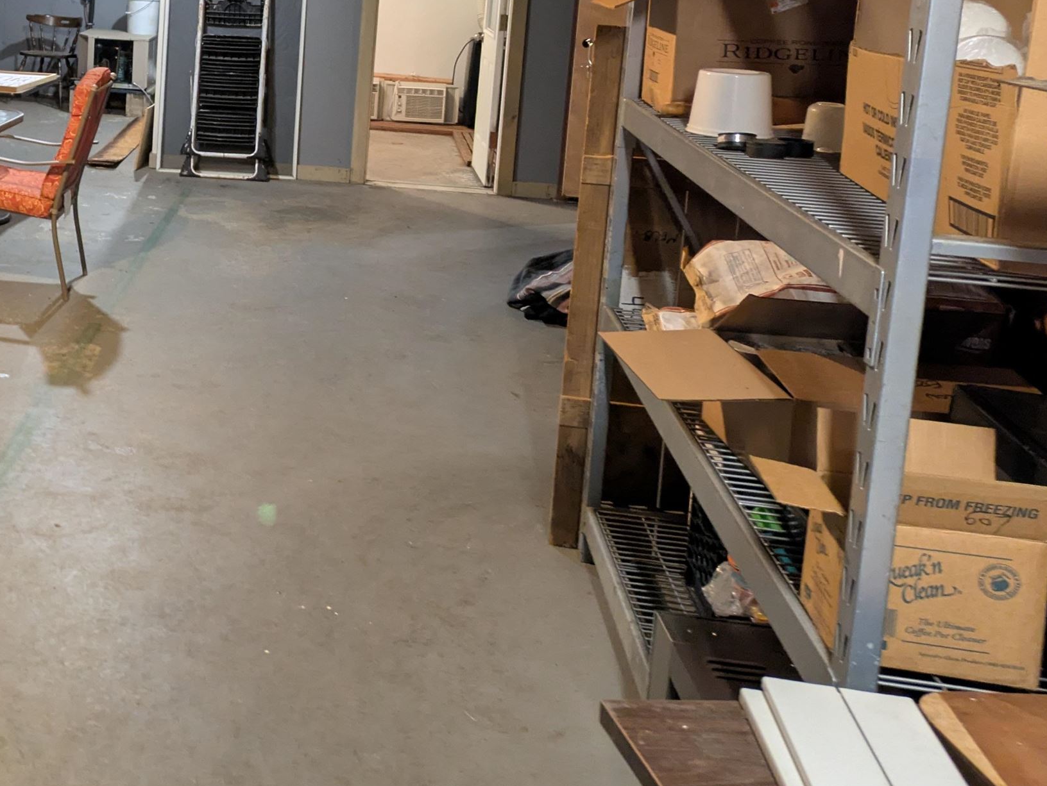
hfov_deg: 37.6
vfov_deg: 29.6
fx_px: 1422
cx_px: 96
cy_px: 76
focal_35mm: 47
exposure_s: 1/24
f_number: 1.89
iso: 594
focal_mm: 5.43
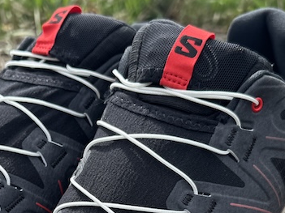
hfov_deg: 23.6
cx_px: 77
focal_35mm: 82
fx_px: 675
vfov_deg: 17.1
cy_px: 262
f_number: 1.78
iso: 80
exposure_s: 1/1721
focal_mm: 6.76
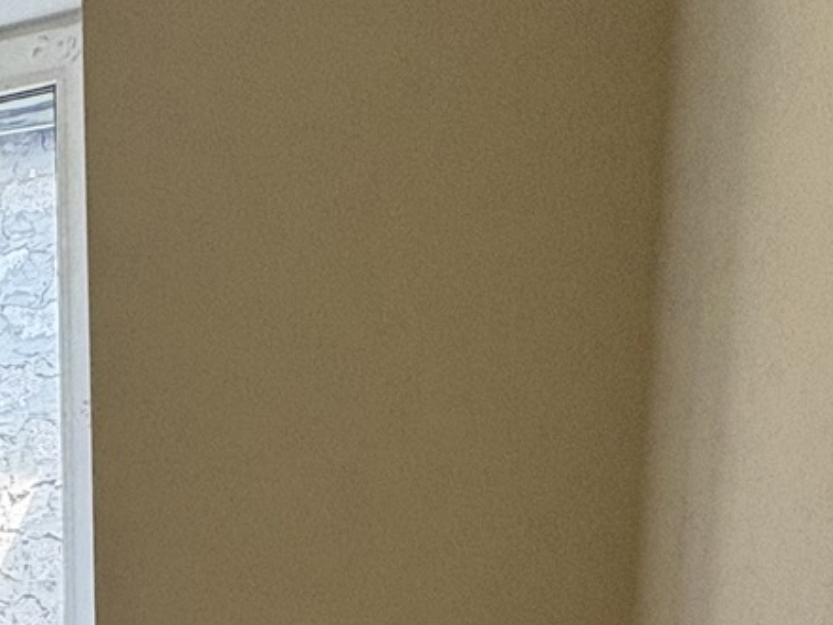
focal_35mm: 65
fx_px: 1565
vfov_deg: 18.2
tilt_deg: -13.6
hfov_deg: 26.0
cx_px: -212
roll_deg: +3.8
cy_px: 1099
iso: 200
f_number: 2.2
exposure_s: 1/99
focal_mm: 2.22
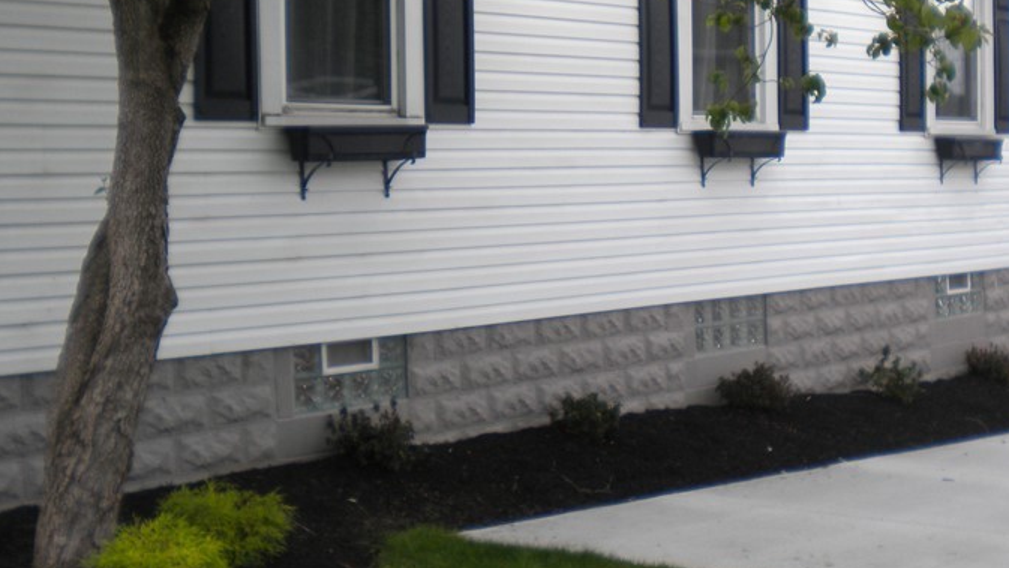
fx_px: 1552
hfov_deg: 36.0
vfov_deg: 20.6
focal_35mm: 58
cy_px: 169
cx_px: 547
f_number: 3.1
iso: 80
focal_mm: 6.3
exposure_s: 1/130
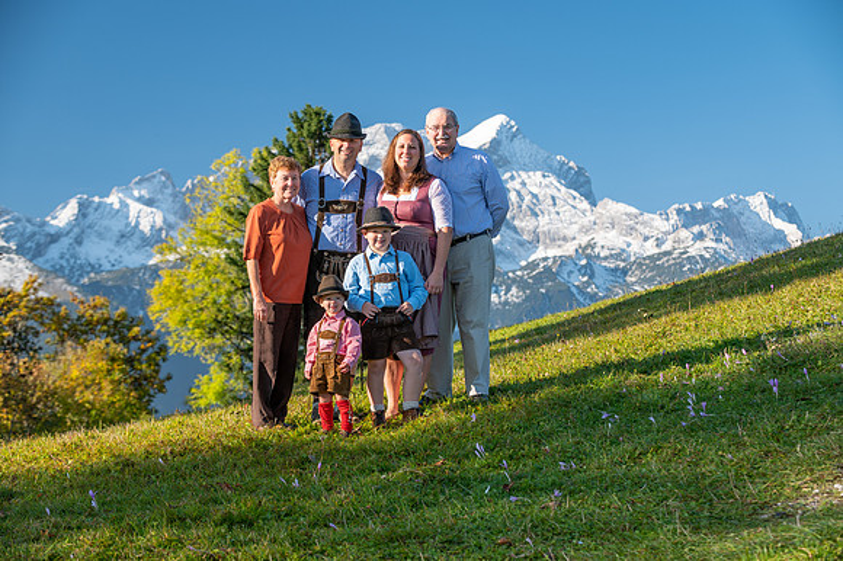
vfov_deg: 17.0
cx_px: 422
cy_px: 280
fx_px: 1872
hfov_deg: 25.4
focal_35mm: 80
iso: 100
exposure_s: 1/125
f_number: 5.6
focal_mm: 80
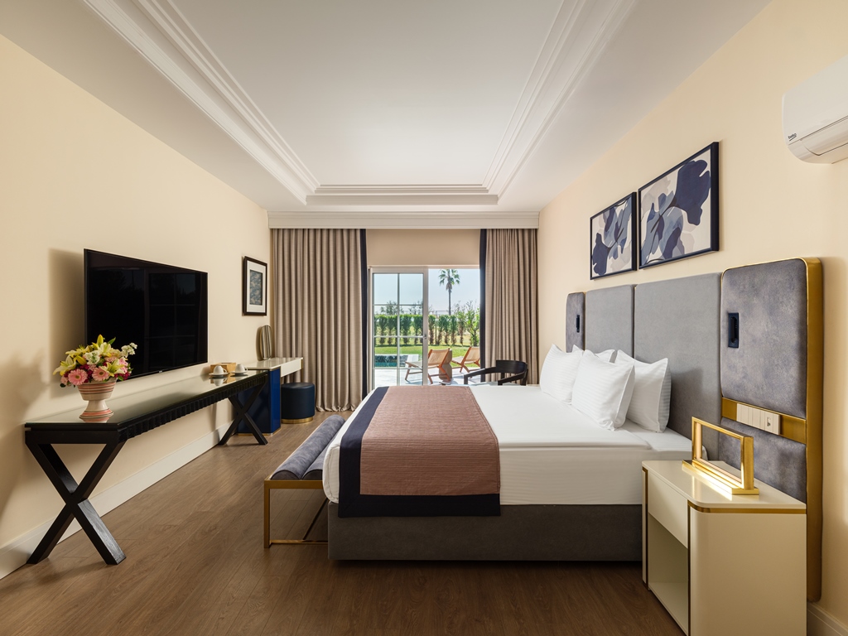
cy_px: 318
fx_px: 441
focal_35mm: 18
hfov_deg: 87.8
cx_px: 424
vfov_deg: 71.6
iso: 200
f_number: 11
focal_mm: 22.4
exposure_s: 1/100
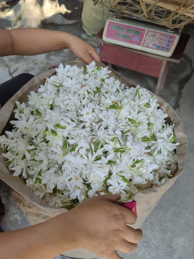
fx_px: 202
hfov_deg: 51.3
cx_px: 97
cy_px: 130
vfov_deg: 65.3
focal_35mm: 27
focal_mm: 5.52
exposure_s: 1/914
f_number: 1.9
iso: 200
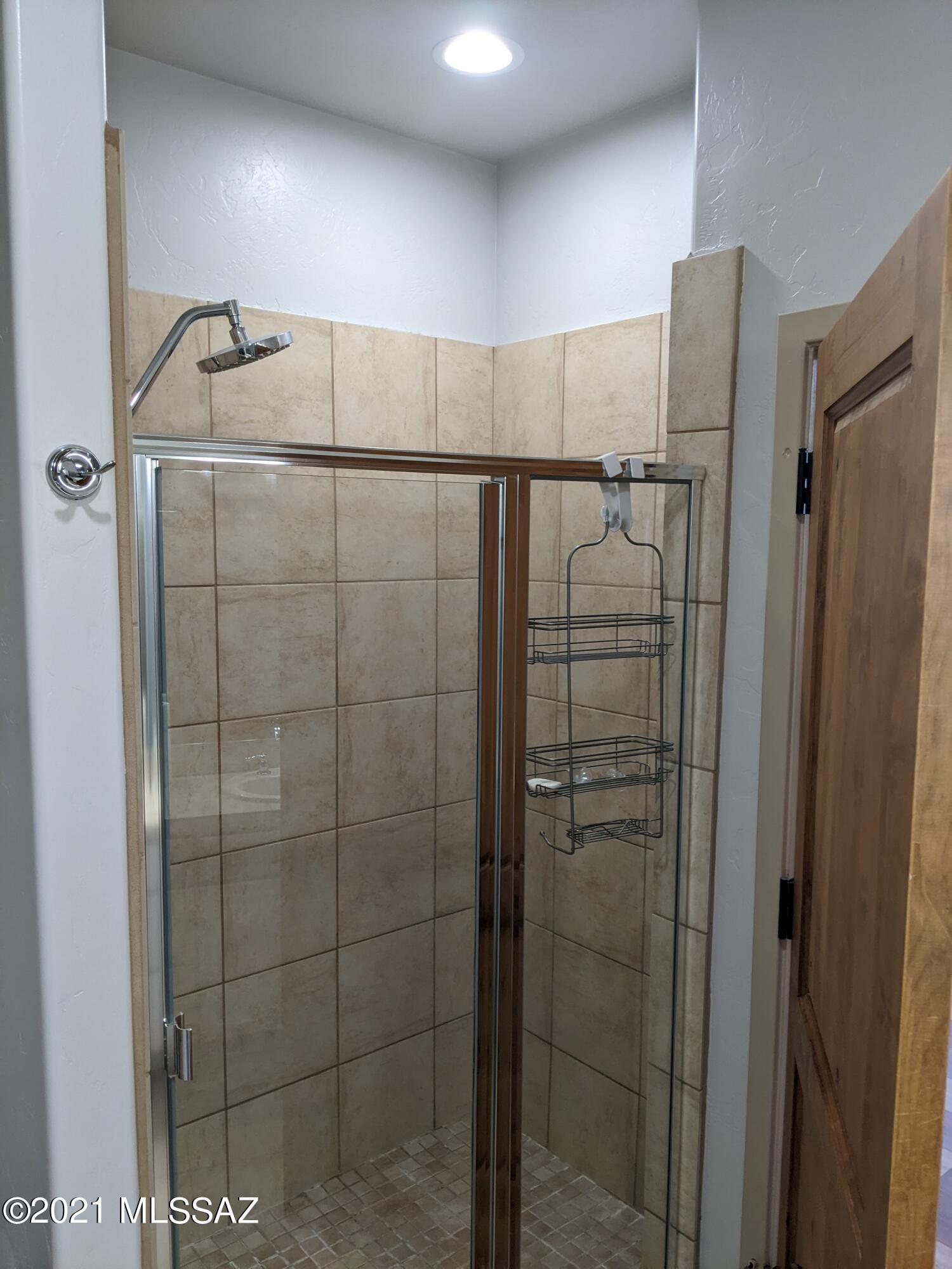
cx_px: 476
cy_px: 634
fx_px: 990
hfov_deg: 51.4
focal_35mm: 27
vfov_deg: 65.3
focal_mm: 4.44
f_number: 1.8
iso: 91
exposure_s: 1/59.9
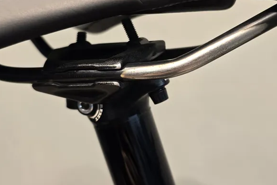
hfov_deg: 44.5
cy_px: 78
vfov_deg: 30.4
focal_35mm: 44
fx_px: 338
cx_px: 151
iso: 100
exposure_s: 1/50
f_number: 1.7
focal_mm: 6.3
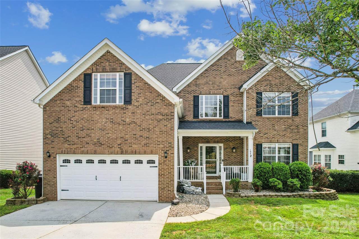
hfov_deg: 78.6
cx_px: 180
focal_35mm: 22
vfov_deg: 57.2
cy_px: 120
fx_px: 219
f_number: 2.8
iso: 100
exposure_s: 1/400
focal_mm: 8.4
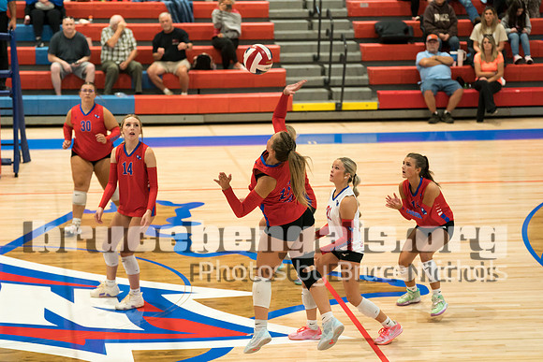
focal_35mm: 110
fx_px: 1653
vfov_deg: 12.5
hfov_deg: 18.7
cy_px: 181
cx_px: 272
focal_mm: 102
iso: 3200
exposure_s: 1/1000
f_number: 2.8
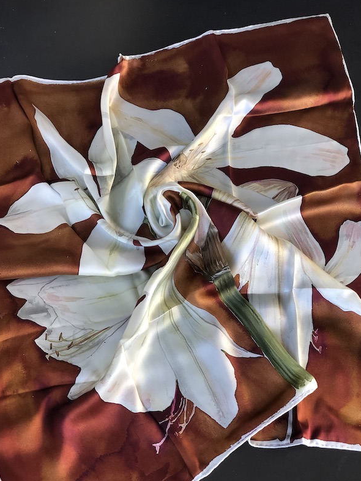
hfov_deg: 25.2
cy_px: 237
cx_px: 180
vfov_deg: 33.2
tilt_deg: -60.0
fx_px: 806
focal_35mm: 58
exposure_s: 1/33
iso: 50
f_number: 2.8
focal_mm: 6.6
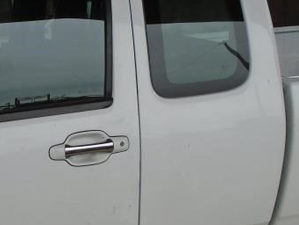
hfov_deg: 30.4
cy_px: 134
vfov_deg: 24.0
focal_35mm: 61
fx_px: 527
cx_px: 36
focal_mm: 4.6
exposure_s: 1/250
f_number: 3.2
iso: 100
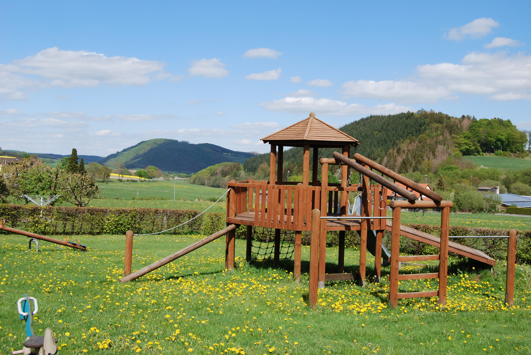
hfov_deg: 49.5
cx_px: 266
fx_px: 576
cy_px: 178
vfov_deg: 34.3
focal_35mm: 39
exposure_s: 1/250
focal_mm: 26
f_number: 8
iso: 100
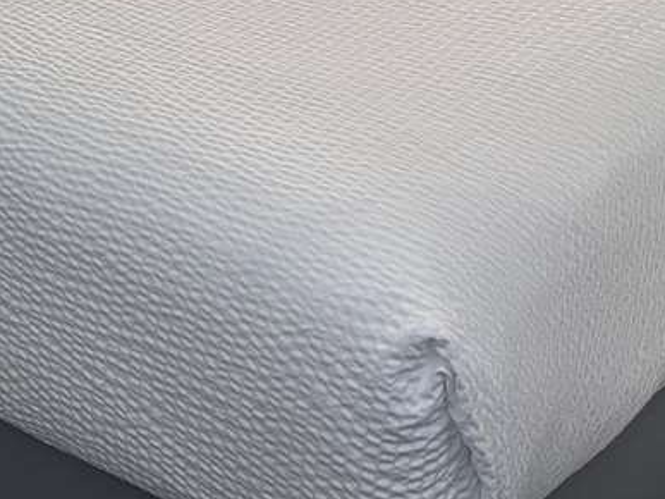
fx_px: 1786
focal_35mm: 93
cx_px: -117
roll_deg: +1.3
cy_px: -264
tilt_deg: -17.2
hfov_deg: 19.9
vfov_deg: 14.7
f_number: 1.78
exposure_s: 1/106
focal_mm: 6.86
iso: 250
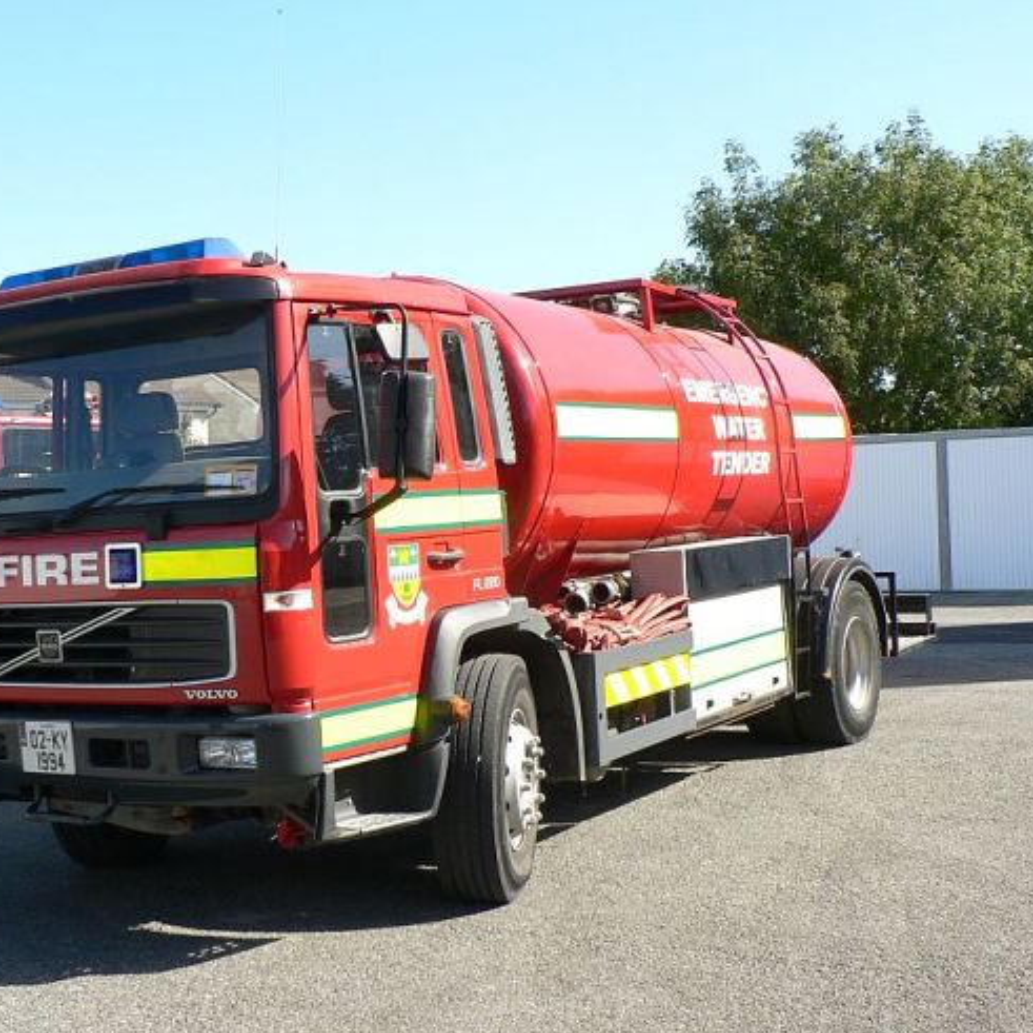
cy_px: 532
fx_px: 1621
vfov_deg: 35.4
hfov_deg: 34.9
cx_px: 322
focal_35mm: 48
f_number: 4
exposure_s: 1/250
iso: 80
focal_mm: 6.2
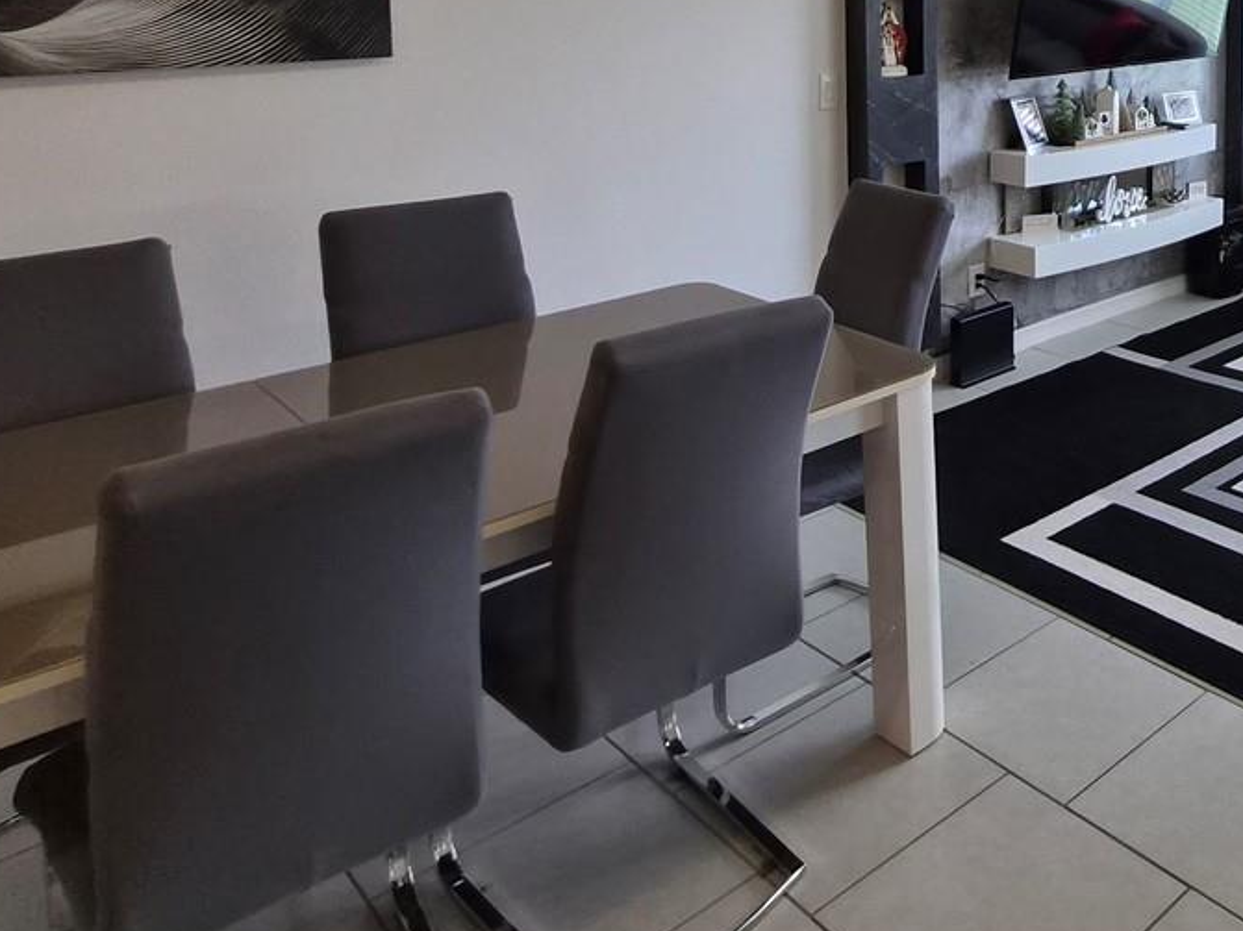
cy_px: 52
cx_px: 1189
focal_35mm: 31
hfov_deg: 49.7
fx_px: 1113
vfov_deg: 41.0
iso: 64
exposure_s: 1/60
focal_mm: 1.7
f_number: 2.2
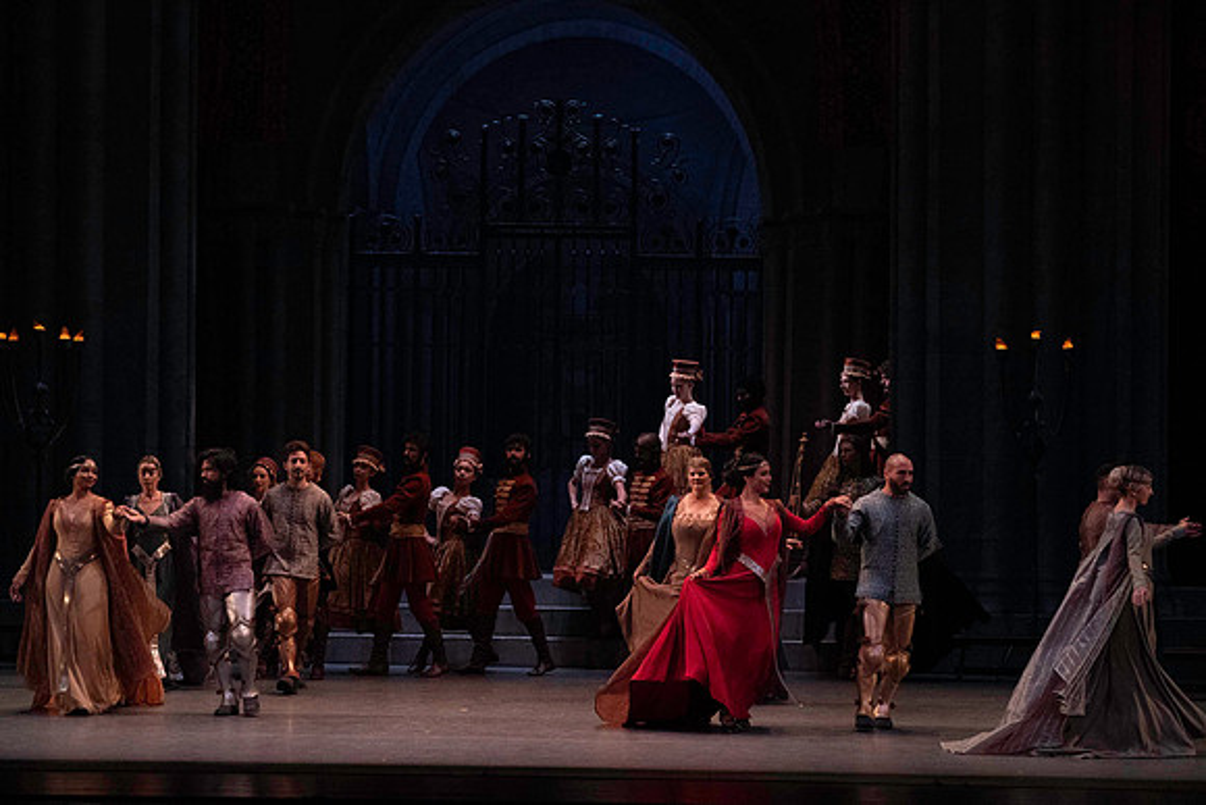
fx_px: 4054
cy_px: 402
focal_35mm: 121
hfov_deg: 16.9
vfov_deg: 11.3
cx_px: 603
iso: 12800
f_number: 7.1
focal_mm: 121
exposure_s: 1/400
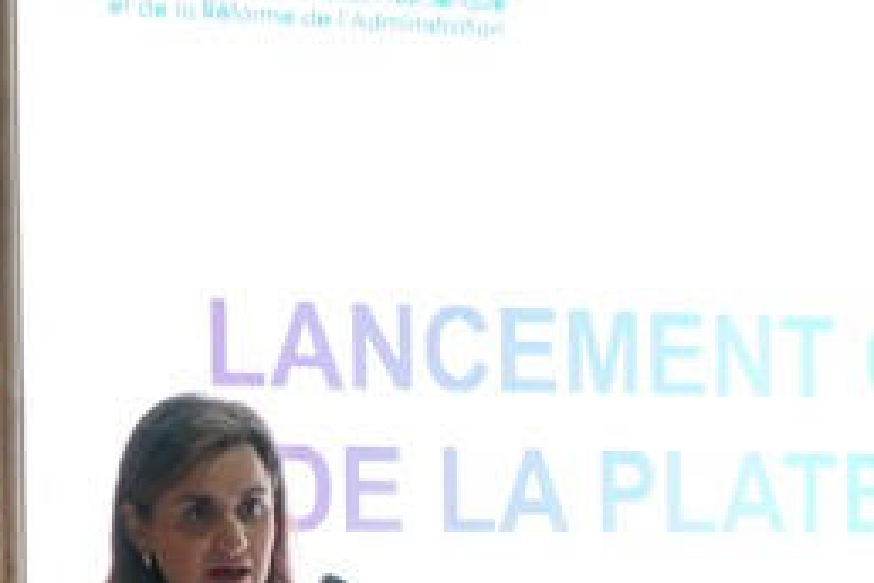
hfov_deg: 12.6
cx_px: 1091
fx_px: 3836
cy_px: 813
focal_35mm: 158
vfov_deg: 8.5
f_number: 4
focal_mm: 51
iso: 400
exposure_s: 1/50
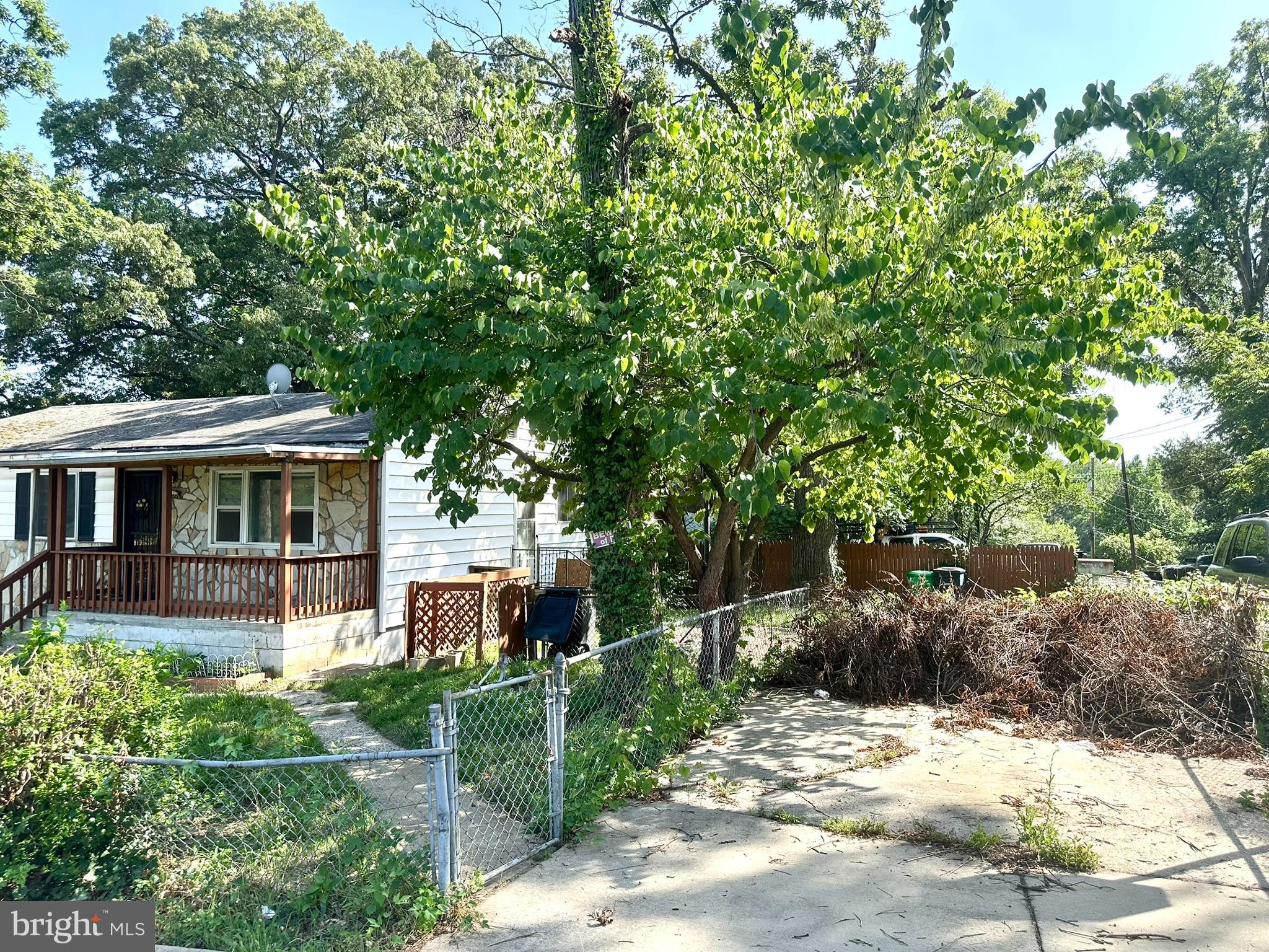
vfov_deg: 56.8
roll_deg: -1.3
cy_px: 476
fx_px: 880
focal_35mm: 24
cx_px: 634
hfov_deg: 71.6
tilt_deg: +2.1
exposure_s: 1/1050
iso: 80
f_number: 1.78
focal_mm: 6.86
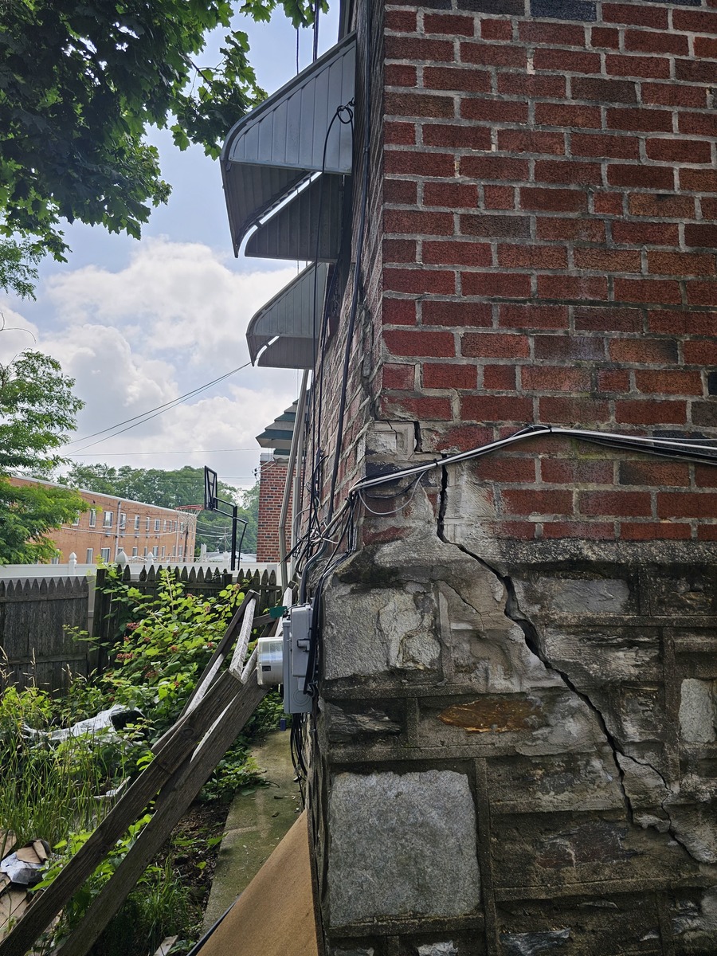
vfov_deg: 73.9
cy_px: 478
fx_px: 635
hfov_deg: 58.9
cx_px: 358
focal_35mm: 23
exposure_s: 1/193
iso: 10
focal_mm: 6.3
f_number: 1.7
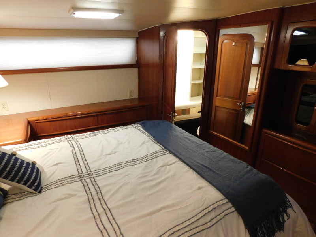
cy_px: 118
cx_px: 158
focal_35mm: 23
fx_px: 210
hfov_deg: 73.9
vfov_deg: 58.9
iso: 400
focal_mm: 4
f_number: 3
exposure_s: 1/25
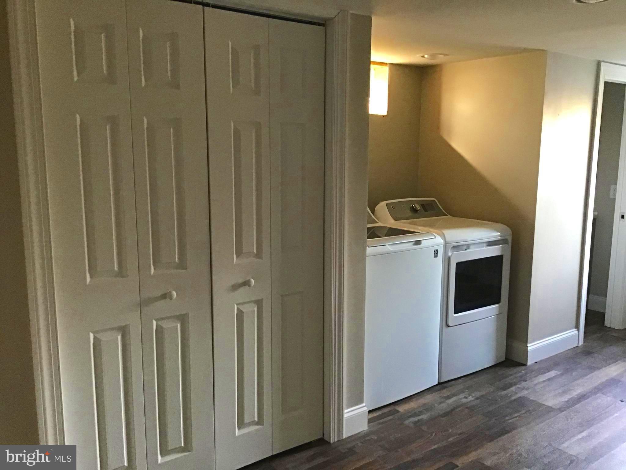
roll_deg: -1.2
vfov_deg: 45.4
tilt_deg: -8.7
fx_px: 561
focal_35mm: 31
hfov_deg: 58.4
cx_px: 313
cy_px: 235
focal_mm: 3.3
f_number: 2.4
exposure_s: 1/24
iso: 250
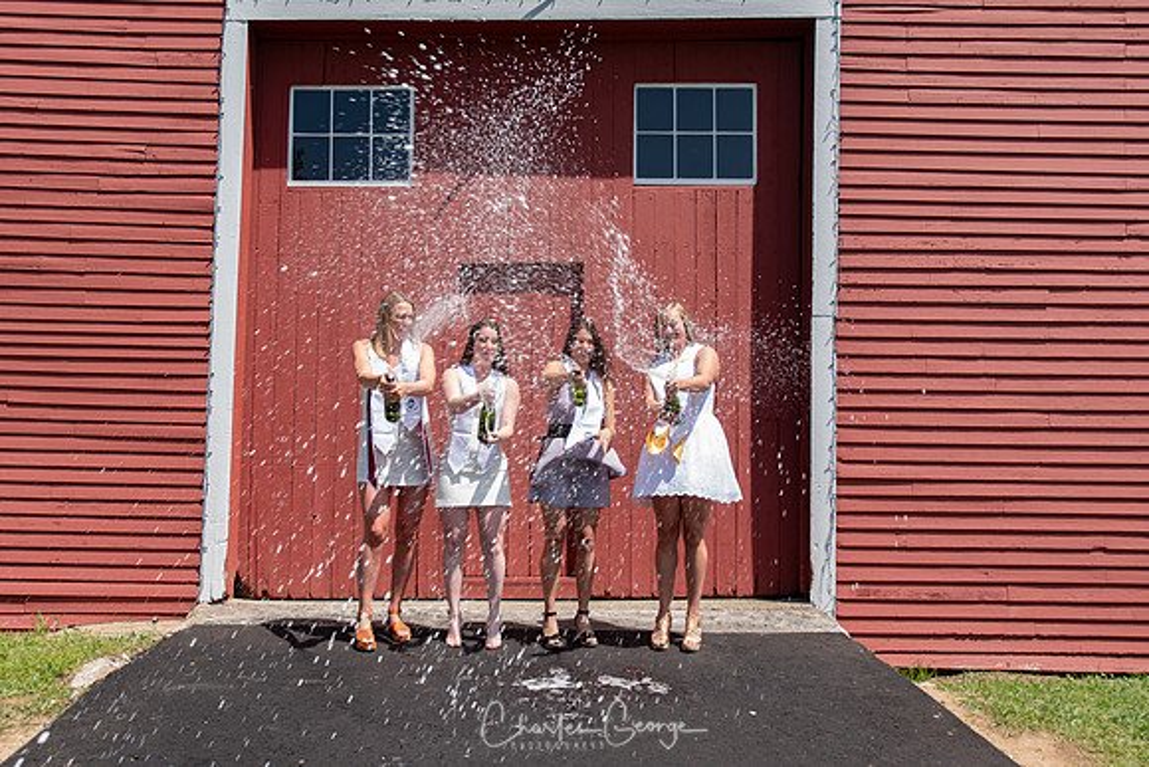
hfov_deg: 51.2
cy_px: 384
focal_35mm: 38
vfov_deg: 35.5
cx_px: 574
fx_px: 1199
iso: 100
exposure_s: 1/250
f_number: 5.6
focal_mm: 25
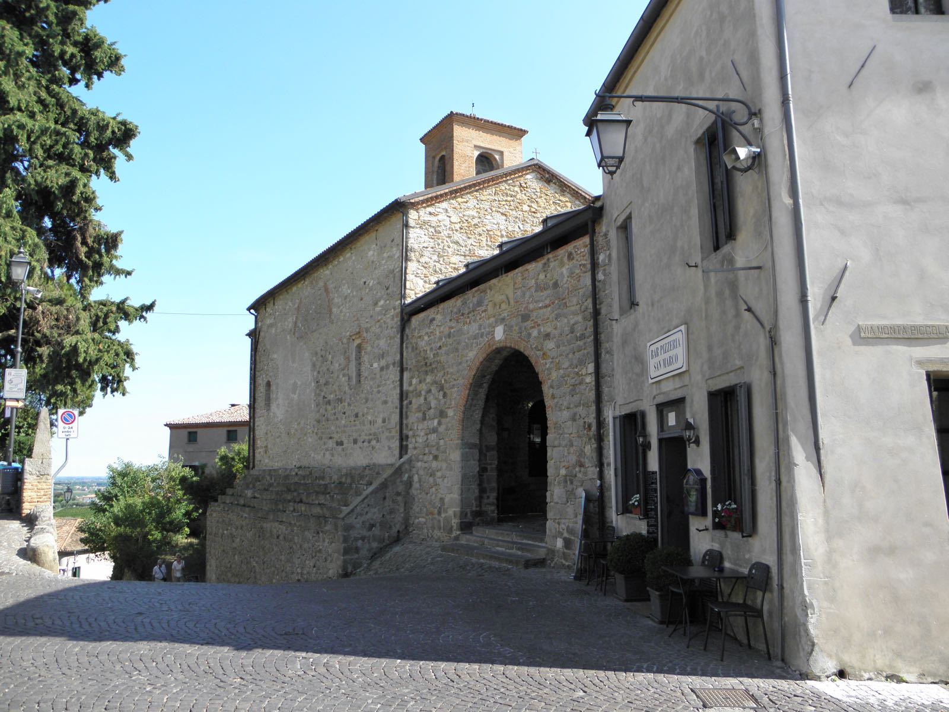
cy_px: 356
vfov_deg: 49.7
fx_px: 768
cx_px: 474
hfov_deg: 63.4
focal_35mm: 28
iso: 100
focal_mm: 5
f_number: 3.5
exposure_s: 1/400
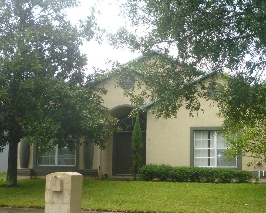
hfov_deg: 39.7
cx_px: 185
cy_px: 120
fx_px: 362
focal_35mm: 46
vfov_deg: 32.7
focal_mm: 5.2
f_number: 3.3
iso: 100
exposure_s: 1/125
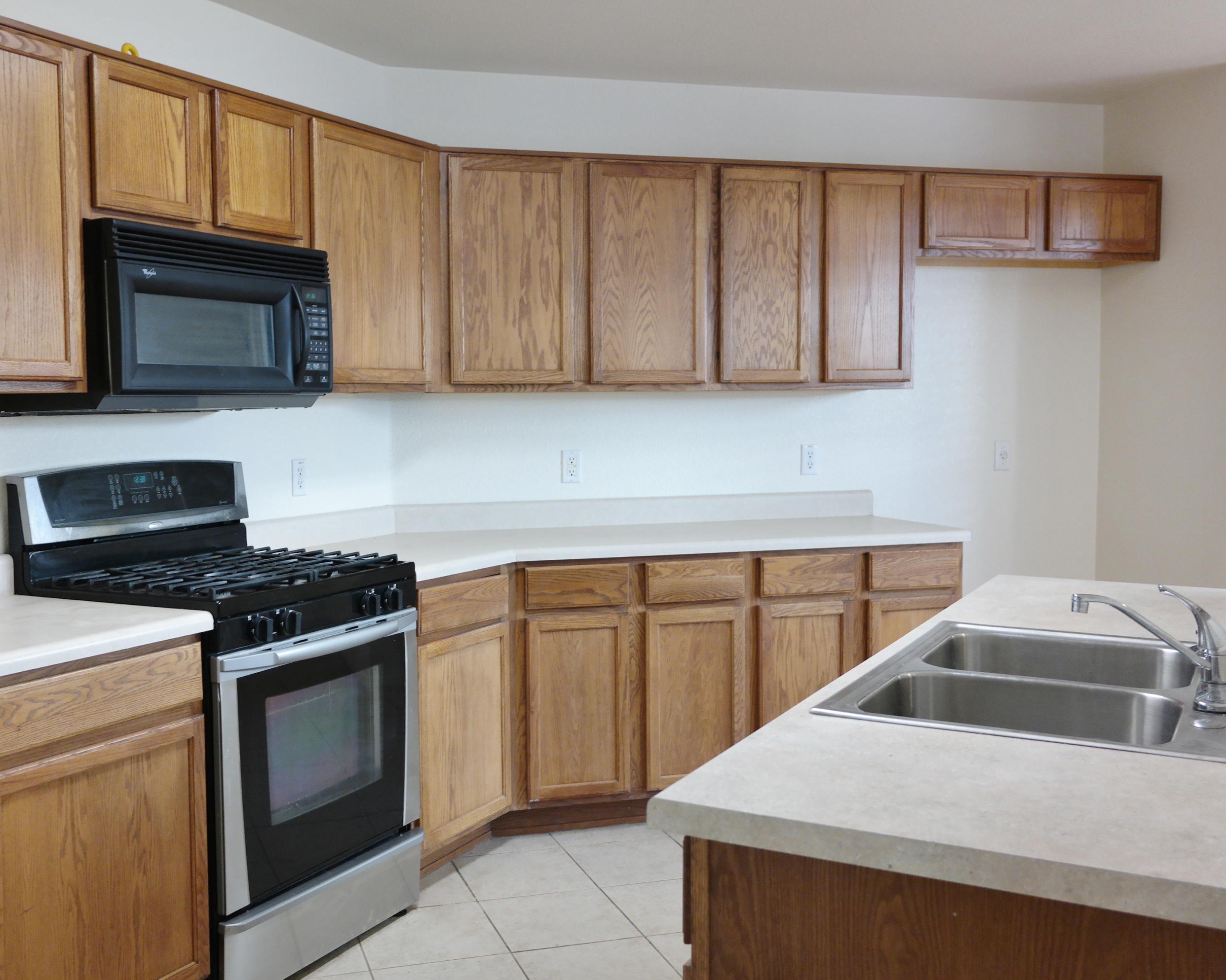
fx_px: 1234
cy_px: 489
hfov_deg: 52.6
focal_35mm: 34
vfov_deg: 43.4
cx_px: 519
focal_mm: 20
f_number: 3.5
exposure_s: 1/40
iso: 400
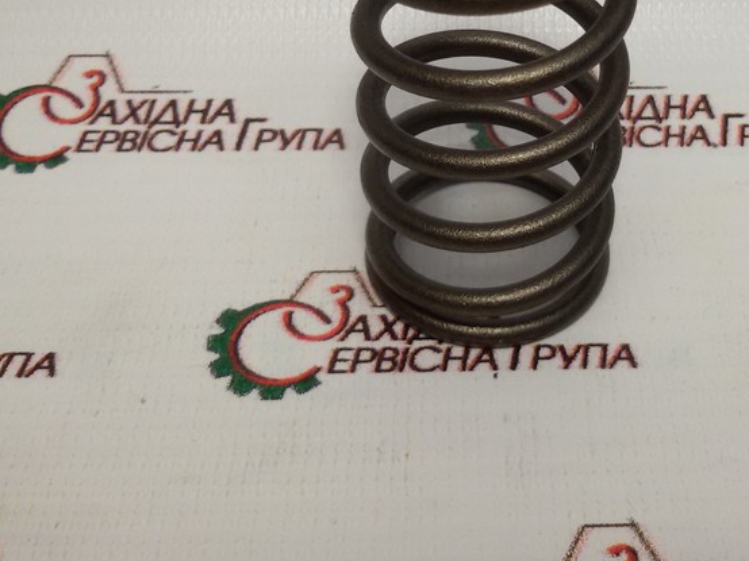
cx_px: 498
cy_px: 76
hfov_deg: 34.1
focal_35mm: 56
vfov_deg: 25.4
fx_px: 1211
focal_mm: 2.93
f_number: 2.4
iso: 50
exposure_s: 1/100
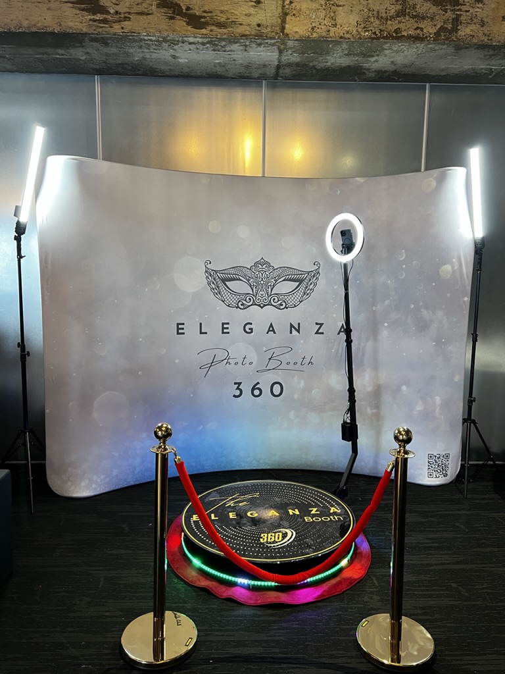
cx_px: 252
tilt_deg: -5.3
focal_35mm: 26
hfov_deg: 53.1
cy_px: 337
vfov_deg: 67.3
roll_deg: -0.9
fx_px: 506
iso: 100
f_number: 1.5
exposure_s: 1/60
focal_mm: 5.7
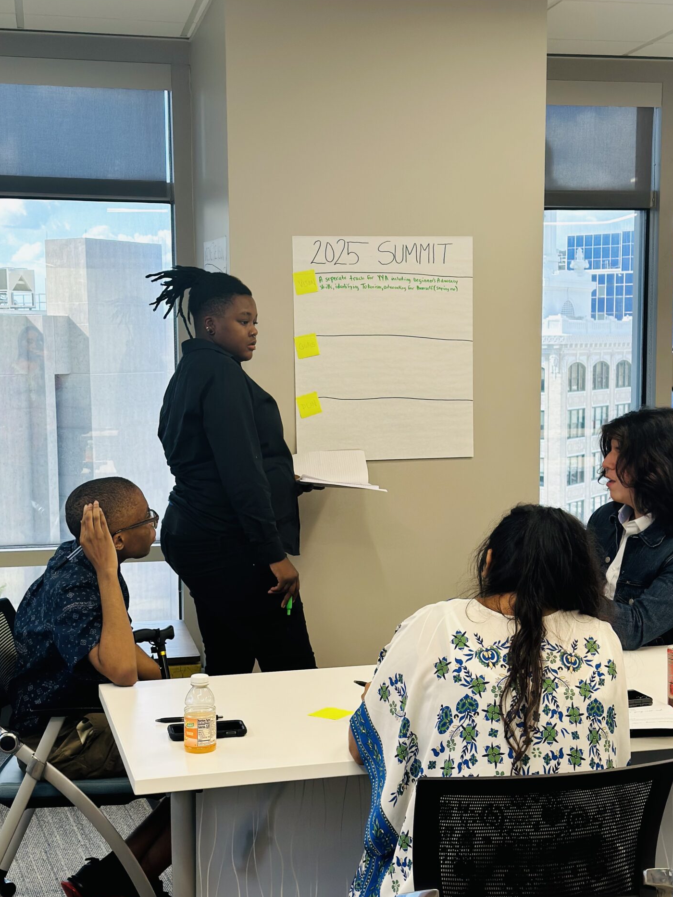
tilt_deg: -5.1
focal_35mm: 54
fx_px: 1400
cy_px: 475
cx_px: 362
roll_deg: -0.4
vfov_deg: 35.5
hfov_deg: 27.0
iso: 80
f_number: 1.78
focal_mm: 6.86
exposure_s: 1/120
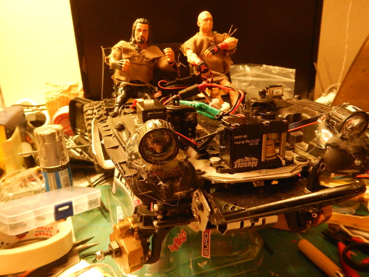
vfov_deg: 49.7
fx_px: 298
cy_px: 138
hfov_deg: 63.4
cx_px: 184
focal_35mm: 28
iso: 800
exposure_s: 1/25
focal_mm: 5
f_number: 3.9
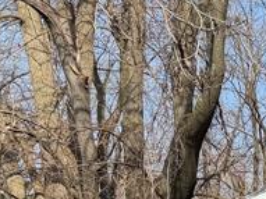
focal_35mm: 129
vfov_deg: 10.7
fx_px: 991
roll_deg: -0.7
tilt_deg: -2.6
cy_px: 377
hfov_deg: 12.2
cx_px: 642
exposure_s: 1/4405
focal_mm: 6.76
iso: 100
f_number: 1.78
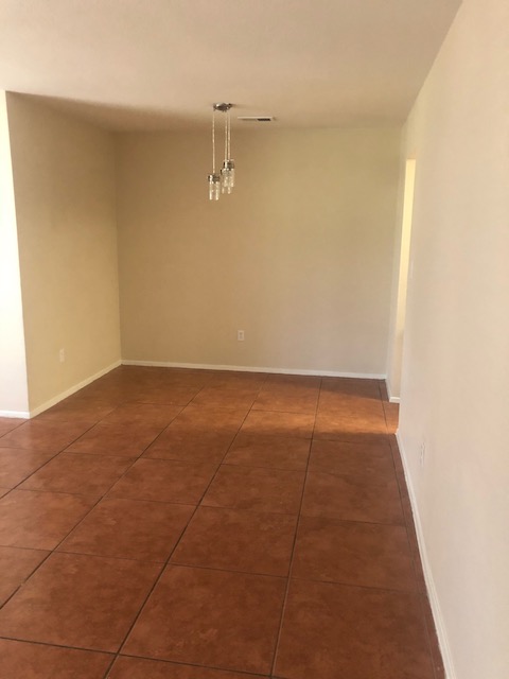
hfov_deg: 49.7
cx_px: 254
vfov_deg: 63.4
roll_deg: -0.4
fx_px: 549
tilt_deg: -12.9
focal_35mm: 28
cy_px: 340
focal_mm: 3.99
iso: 100
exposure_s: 1/15
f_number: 1.8
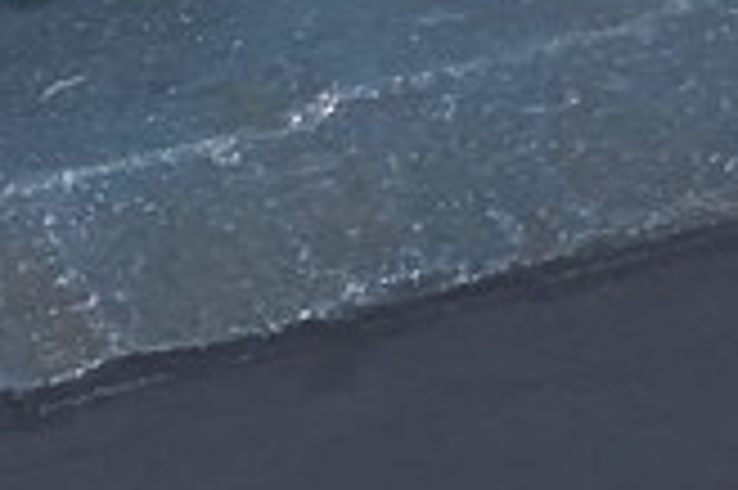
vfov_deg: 9.3
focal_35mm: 132
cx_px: -40
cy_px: -656
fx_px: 2703
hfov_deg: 15.2
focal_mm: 4.25
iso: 640
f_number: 1.8
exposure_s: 1/30
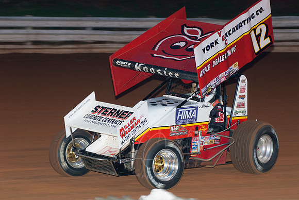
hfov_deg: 13.7
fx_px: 1247
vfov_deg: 9.2
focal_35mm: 150
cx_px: 150
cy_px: 100
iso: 250
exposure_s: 1/250
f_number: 4
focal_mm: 100
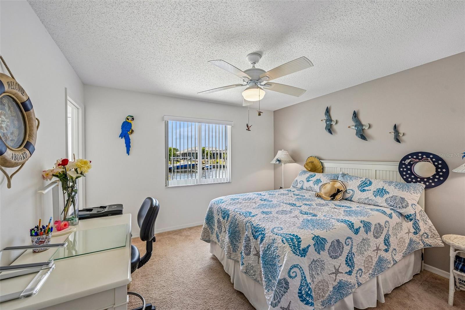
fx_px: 181
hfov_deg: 104.3
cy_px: 155
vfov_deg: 81.2
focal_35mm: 14
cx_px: 232
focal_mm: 14
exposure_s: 1/160
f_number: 8
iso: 400
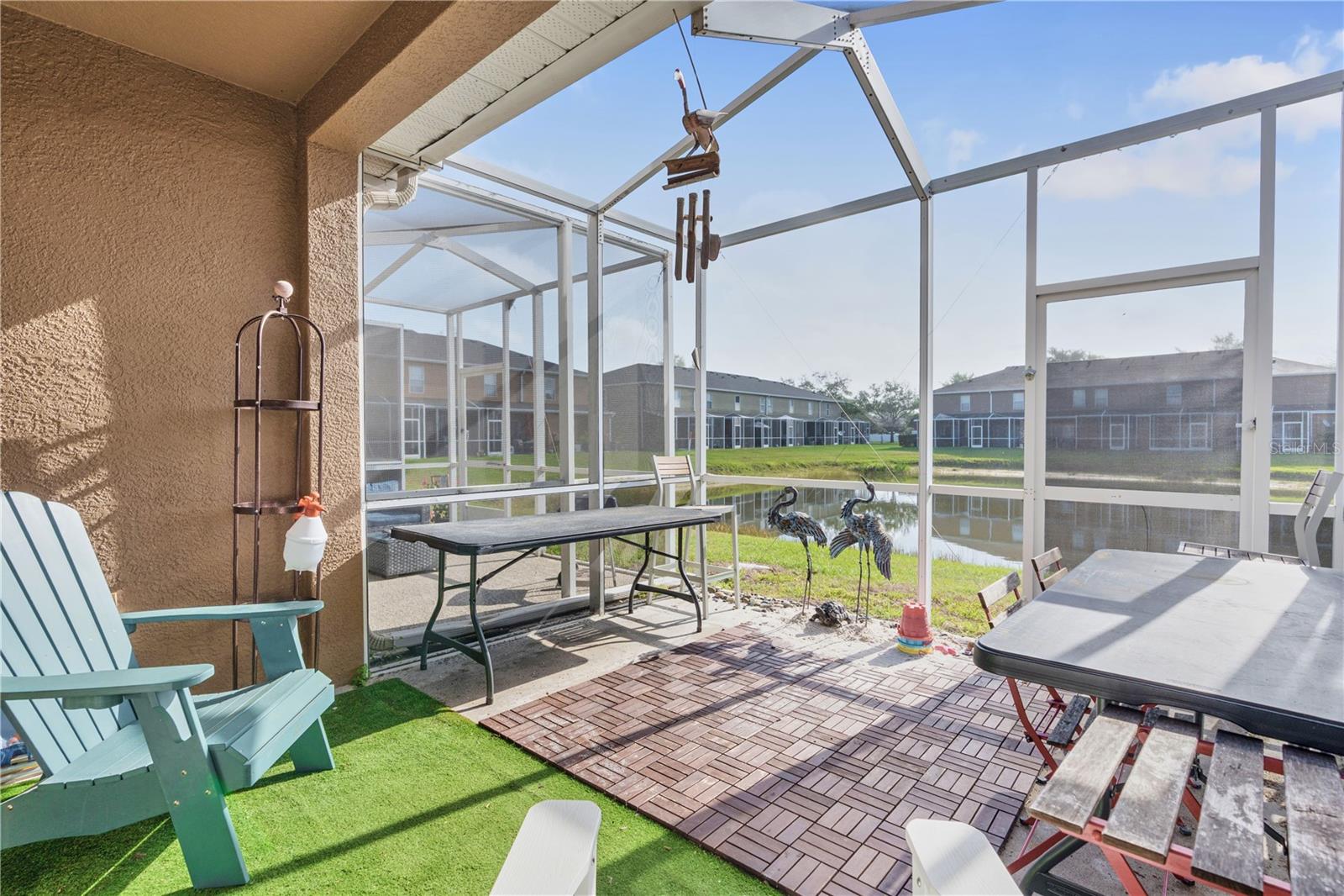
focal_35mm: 16
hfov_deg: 96.7
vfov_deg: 73.7
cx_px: 672
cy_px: 448
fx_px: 597
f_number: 9
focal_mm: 16
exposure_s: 1/250
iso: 200
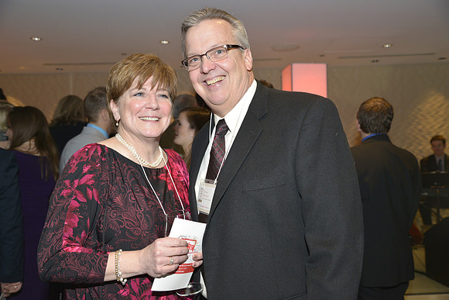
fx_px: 399
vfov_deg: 41.1
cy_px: 150
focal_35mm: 32
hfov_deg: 58.7
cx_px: 224
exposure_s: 1/60
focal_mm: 32
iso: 800
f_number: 4
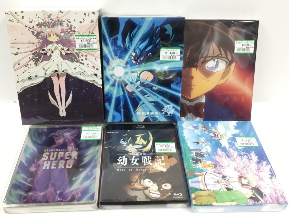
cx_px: 144
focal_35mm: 31
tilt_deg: -38.9
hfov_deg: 58.3
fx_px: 259
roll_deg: -0.7
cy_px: 108
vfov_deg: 45.5
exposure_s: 1/30
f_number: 2.4
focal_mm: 3.3
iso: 64
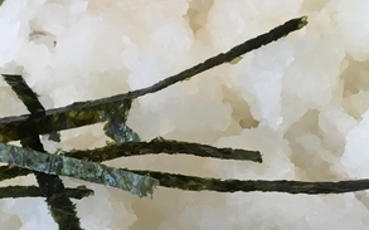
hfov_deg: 16.3
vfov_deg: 10.3
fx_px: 1267
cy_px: 251
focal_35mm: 126
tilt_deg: -51.1
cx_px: 23
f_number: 2.2
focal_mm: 4.15
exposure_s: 1/40
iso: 25
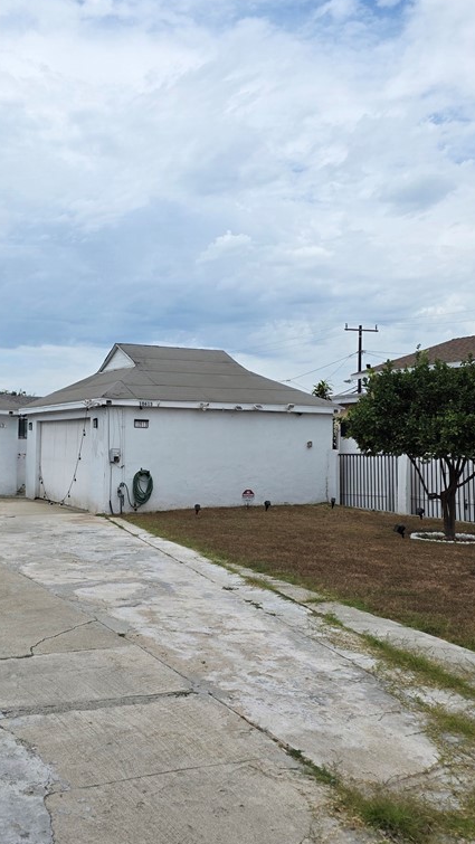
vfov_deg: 58.0
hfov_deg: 34.4
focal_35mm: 34
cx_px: 169
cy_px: 421
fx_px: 761
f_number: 1.7
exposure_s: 1/7944
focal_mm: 6.3
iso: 80
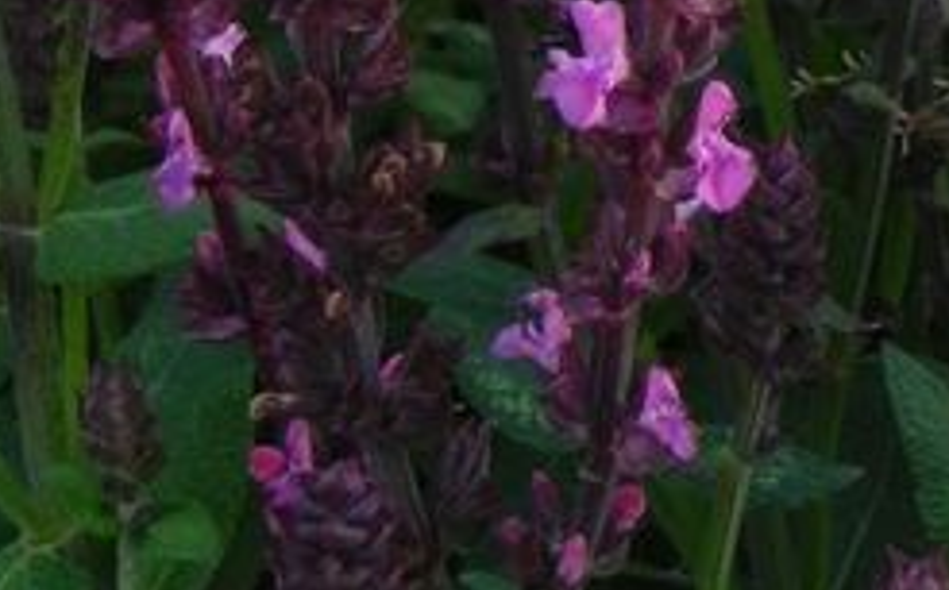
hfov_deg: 8.1
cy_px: -690
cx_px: 826
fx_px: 6689
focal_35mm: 259
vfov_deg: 4.9
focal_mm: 13.4
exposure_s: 1/60
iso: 160
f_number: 5
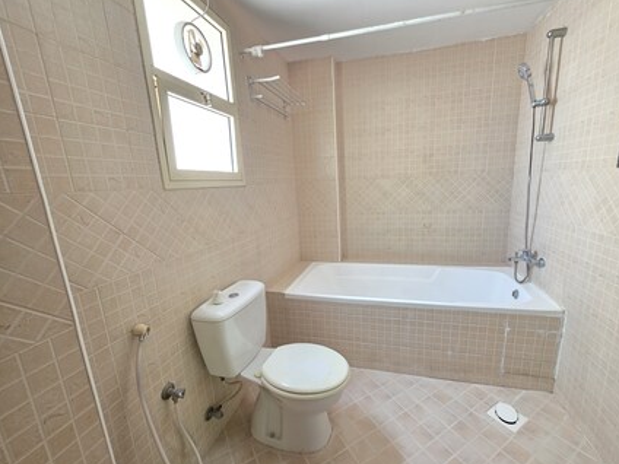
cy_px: 243
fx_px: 250
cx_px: 331
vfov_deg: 85.6
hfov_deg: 101.9
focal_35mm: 14
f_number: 1.9
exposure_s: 1/50
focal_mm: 2.2
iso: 250
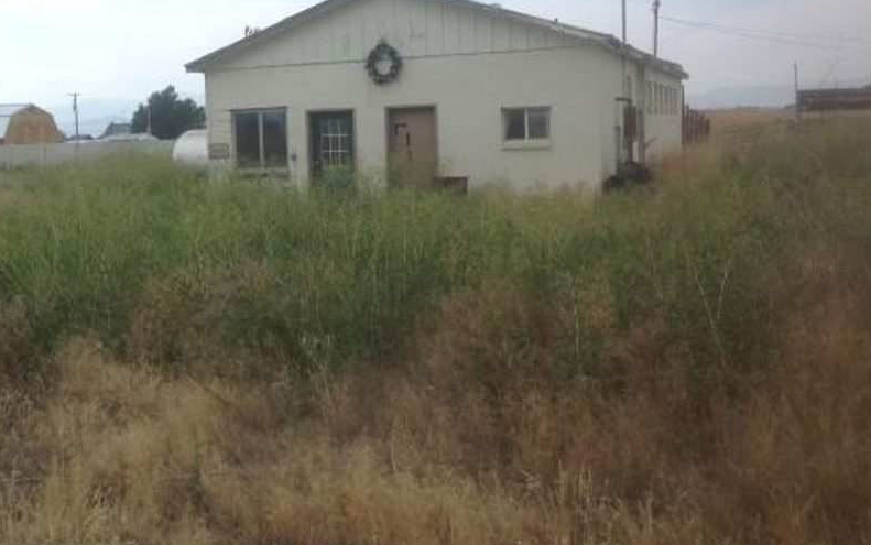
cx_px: 381
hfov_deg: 41.7
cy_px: 187
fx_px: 1140
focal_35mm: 48
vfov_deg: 26.8
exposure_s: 1/2160
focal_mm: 4.28
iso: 50
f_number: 2.4
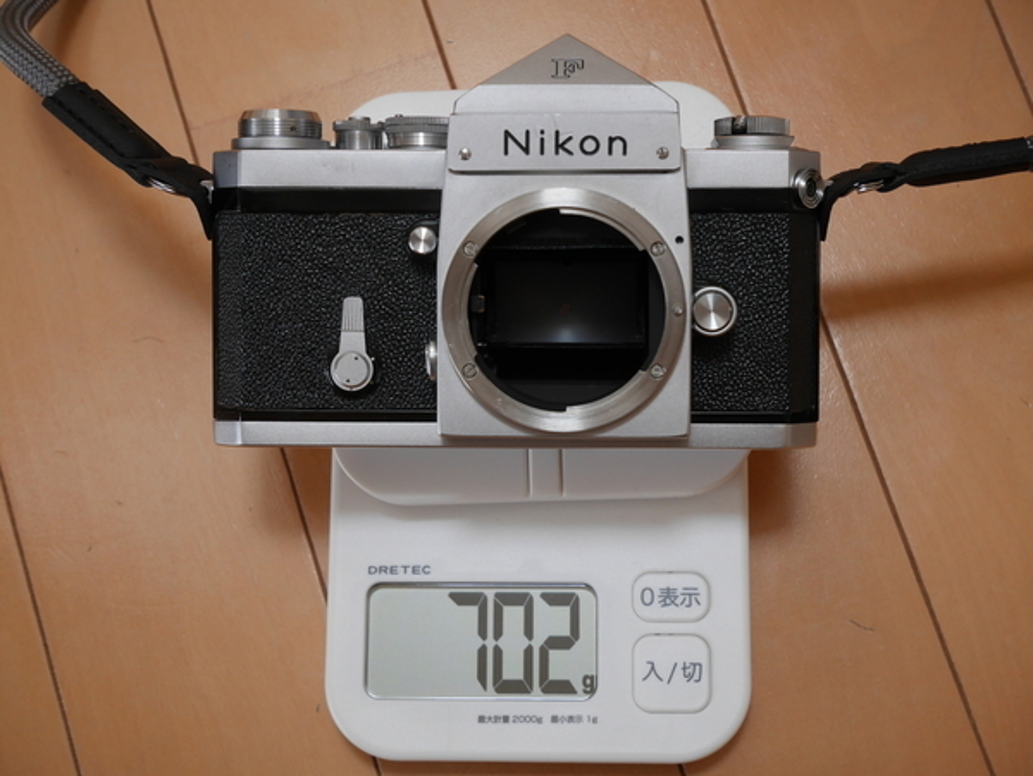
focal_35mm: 60
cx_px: 516
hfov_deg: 32.2
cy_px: 388
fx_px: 1792
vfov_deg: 24.4
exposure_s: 1/60
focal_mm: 30
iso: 640
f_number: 5.6
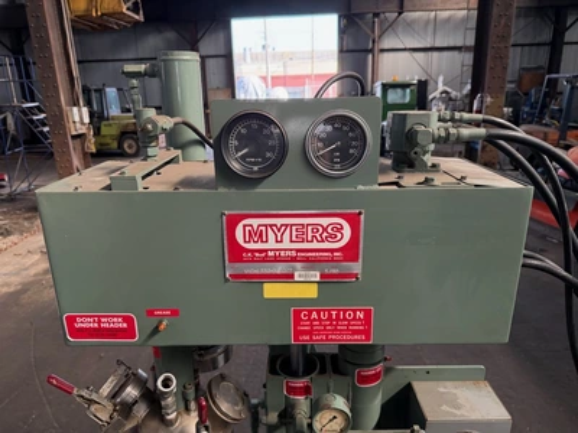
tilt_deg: -17.8
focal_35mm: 24
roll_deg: +2.5
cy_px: 216
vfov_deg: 56.8
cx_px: 289
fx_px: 401
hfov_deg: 71.6
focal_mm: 6.76
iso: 200
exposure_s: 1/127
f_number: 1.78
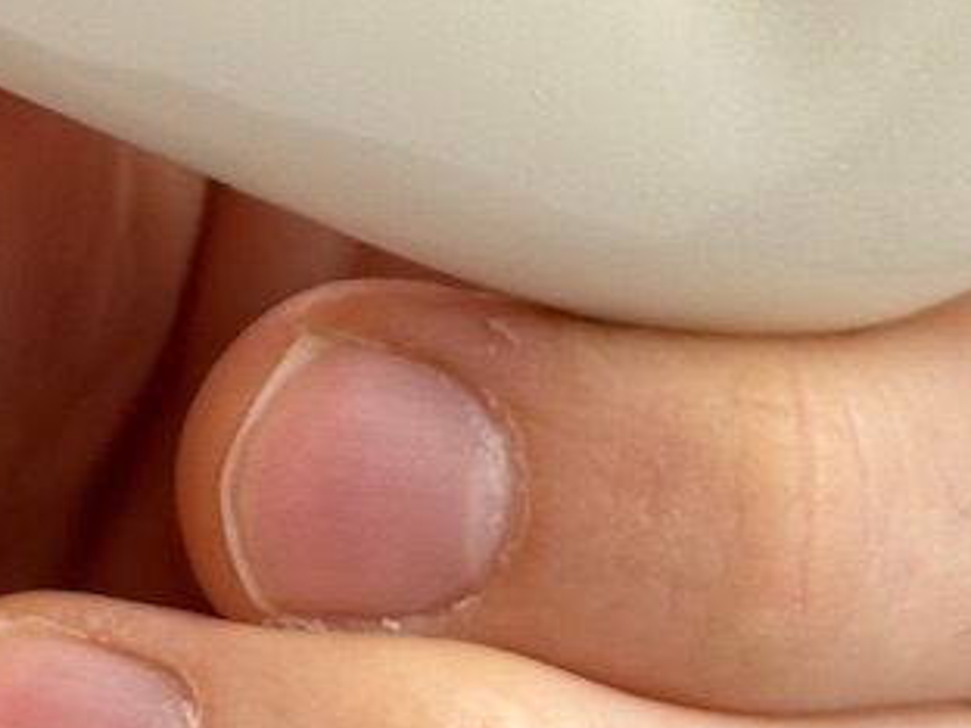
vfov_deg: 7.4
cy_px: -457
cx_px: 12
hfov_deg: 10.0
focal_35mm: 197
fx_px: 5526
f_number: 1.78
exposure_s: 1/234
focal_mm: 6.86
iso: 64
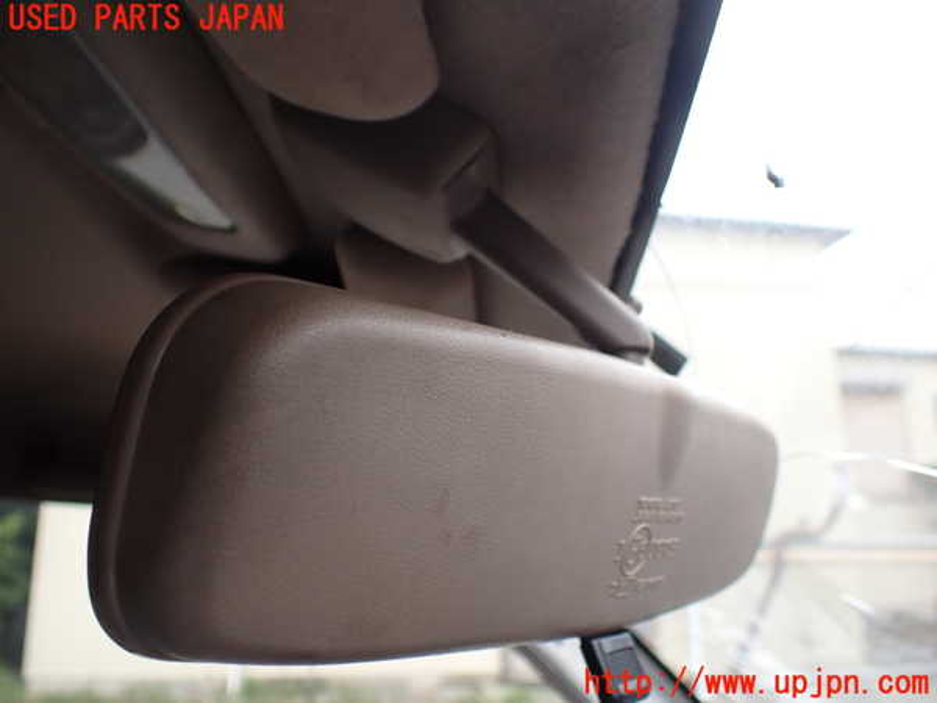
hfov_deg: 60.0
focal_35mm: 30
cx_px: 468
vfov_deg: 46.8
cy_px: 352
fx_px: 812
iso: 100
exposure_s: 1/200
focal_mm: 5.4
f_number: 2.3
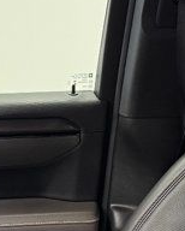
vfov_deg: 15.3
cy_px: 156
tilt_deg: -13.2
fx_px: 854
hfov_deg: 12.3
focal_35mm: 125
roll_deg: -0.7
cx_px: 26
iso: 160
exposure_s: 1/60
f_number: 1.78
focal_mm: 6.76
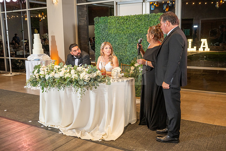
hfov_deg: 50.7
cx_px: 113
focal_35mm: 38
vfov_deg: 35.1
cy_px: 76
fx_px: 239
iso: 800
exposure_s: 1/160
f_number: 3.5
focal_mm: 38
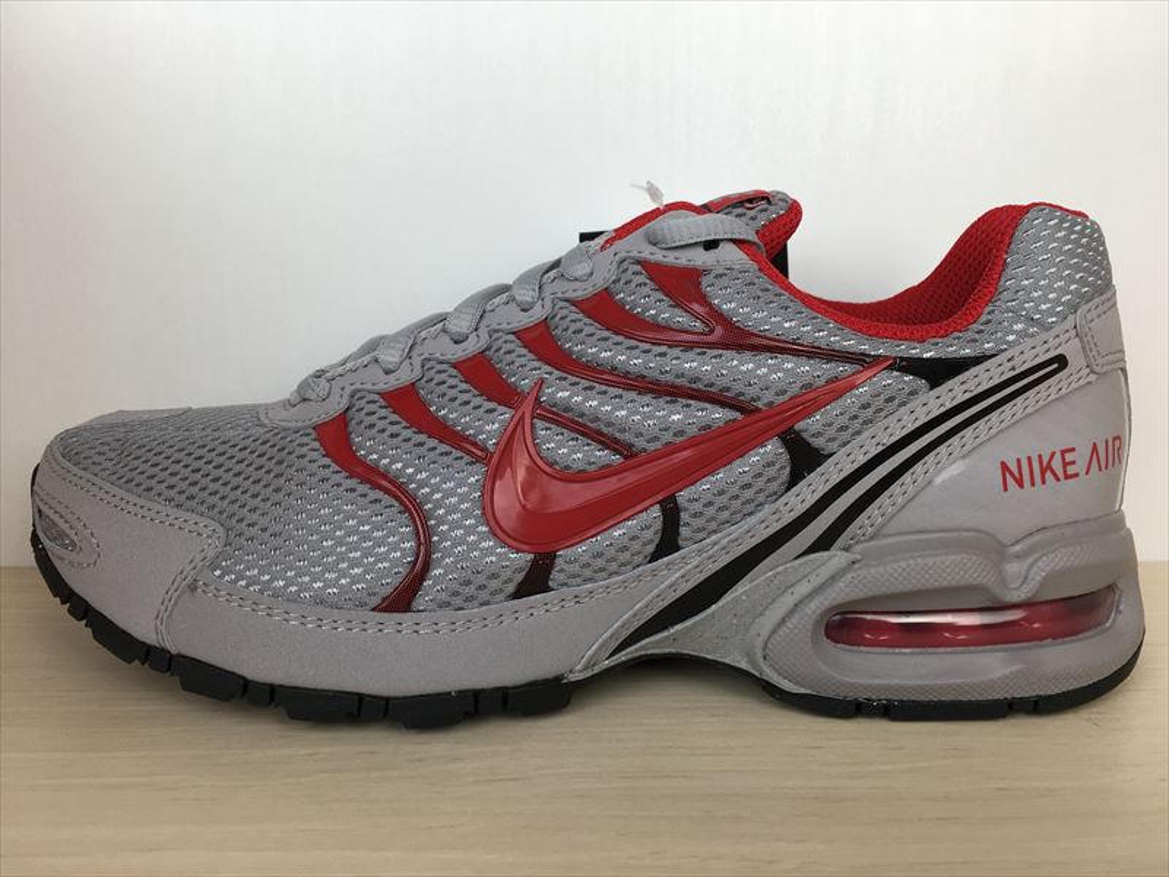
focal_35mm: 29
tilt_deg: -10.9
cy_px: 438
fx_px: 979
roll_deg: +0.1
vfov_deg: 48.2
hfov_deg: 61.7
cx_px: 584
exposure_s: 1/120
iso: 25
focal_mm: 4.15
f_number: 2.2
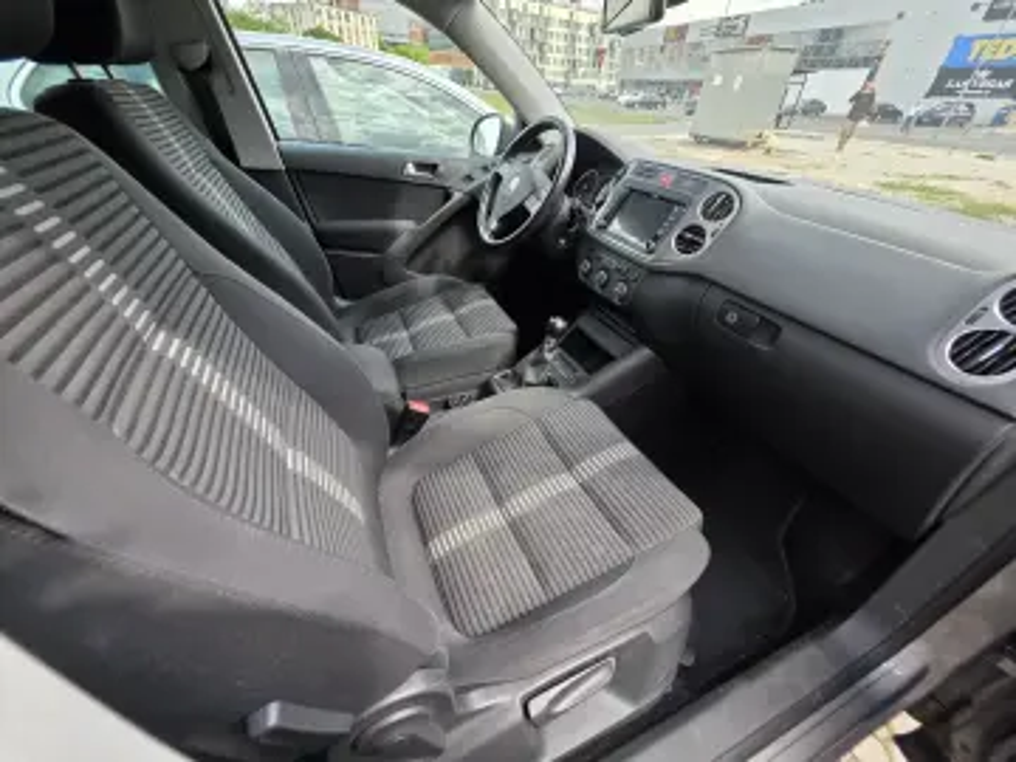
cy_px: 381
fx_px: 382
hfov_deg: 106.2
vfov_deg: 89.9
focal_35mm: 13
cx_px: 508
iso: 20
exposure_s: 1/100
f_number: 1.9
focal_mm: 2.2
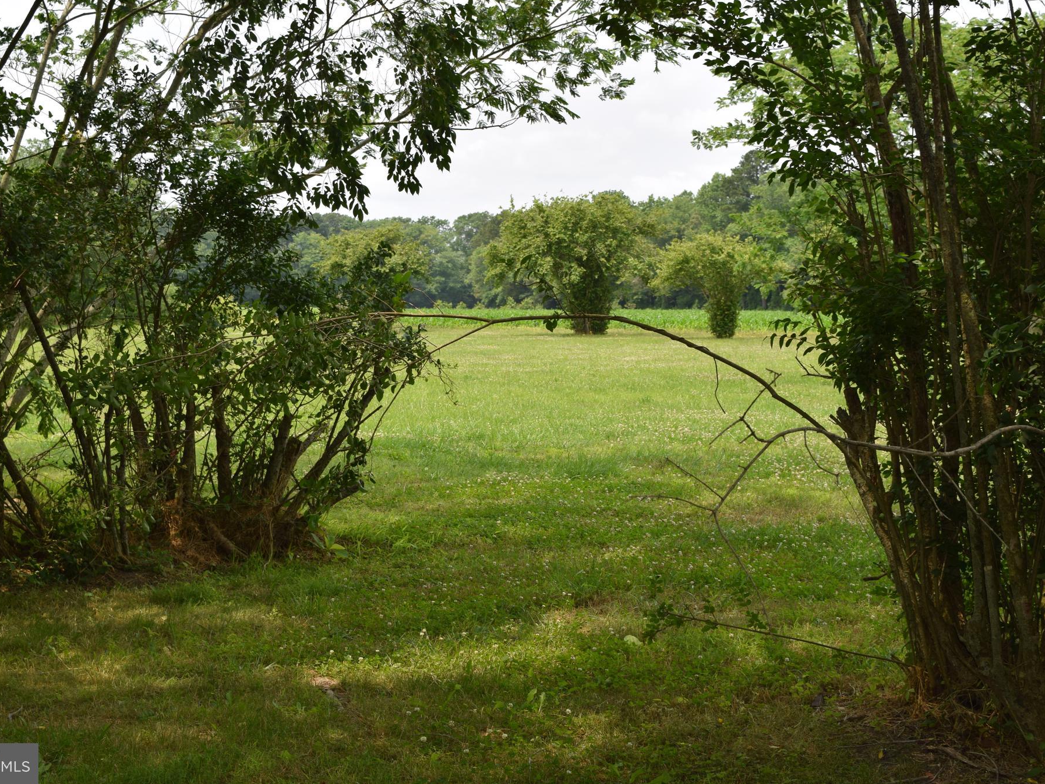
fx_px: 1690
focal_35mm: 56
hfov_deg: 34.4
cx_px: 506
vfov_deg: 26.1
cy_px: 388
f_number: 8
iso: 100
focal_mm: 34
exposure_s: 1/200
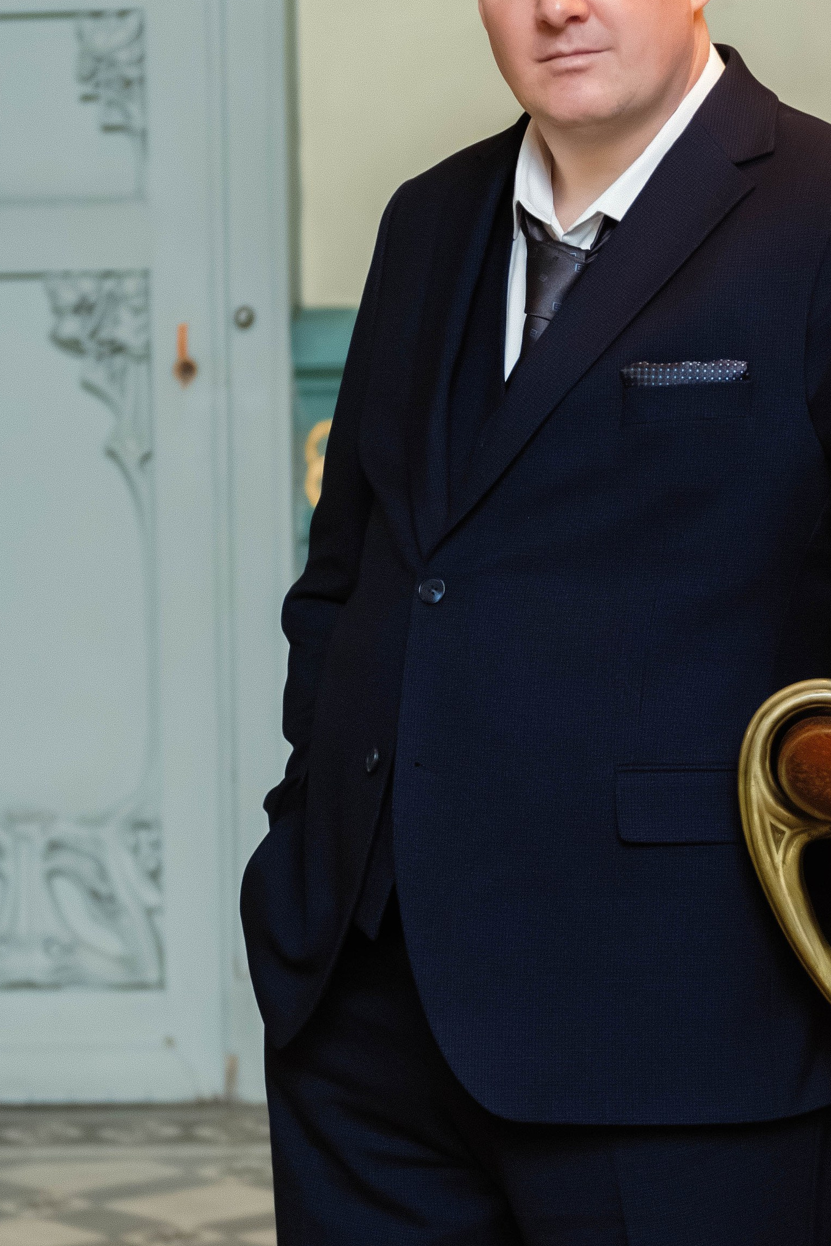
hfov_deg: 12.2
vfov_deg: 18.2
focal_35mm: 112
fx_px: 3878
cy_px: 506
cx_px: 688
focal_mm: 42
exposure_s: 1/320
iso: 2500
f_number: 2.8
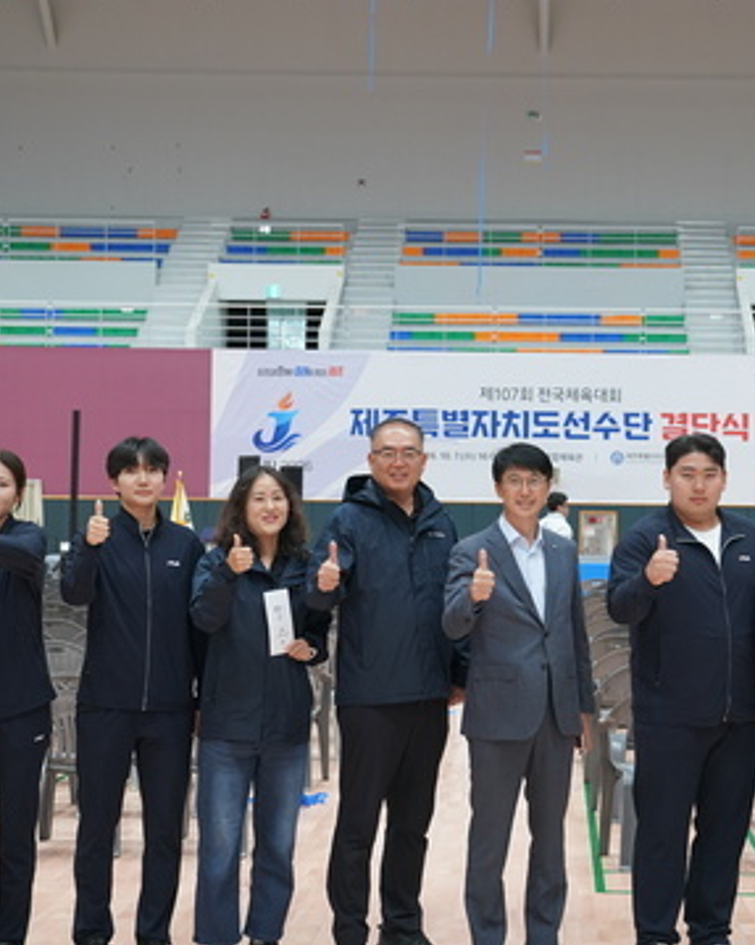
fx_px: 1928
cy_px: 459
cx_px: 526
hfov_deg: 22.0
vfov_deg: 27.5
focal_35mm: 69
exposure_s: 1/160
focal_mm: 42
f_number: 4
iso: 1250
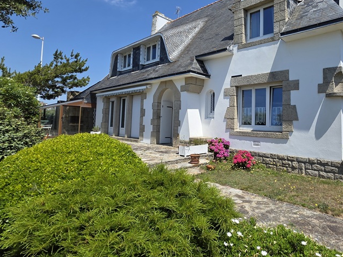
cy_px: 106
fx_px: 208
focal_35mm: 21
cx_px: 223
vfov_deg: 63.0
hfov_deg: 77.0
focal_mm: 2.2
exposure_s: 1/2503
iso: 40
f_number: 1.9
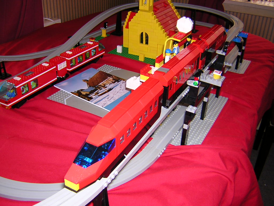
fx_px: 285
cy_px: 103
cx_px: 137
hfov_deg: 51.4
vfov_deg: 39.7
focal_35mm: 36
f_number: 2.6
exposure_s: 1/60.1
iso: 100
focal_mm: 4.7
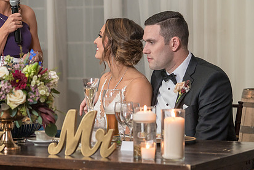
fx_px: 960
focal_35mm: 136
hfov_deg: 15.0
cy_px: 71
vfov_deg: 10.1
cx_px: 63
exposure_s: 1/200
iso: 2000
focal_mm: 88
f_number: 4
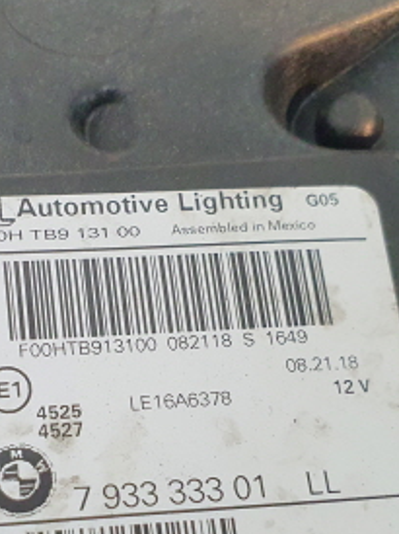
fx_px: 877
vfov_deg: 33.3
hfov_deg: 25.1
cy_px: 382
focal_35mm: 57
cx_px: 72
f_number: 2.4
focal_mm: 4.3
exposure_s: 1/120
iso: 500
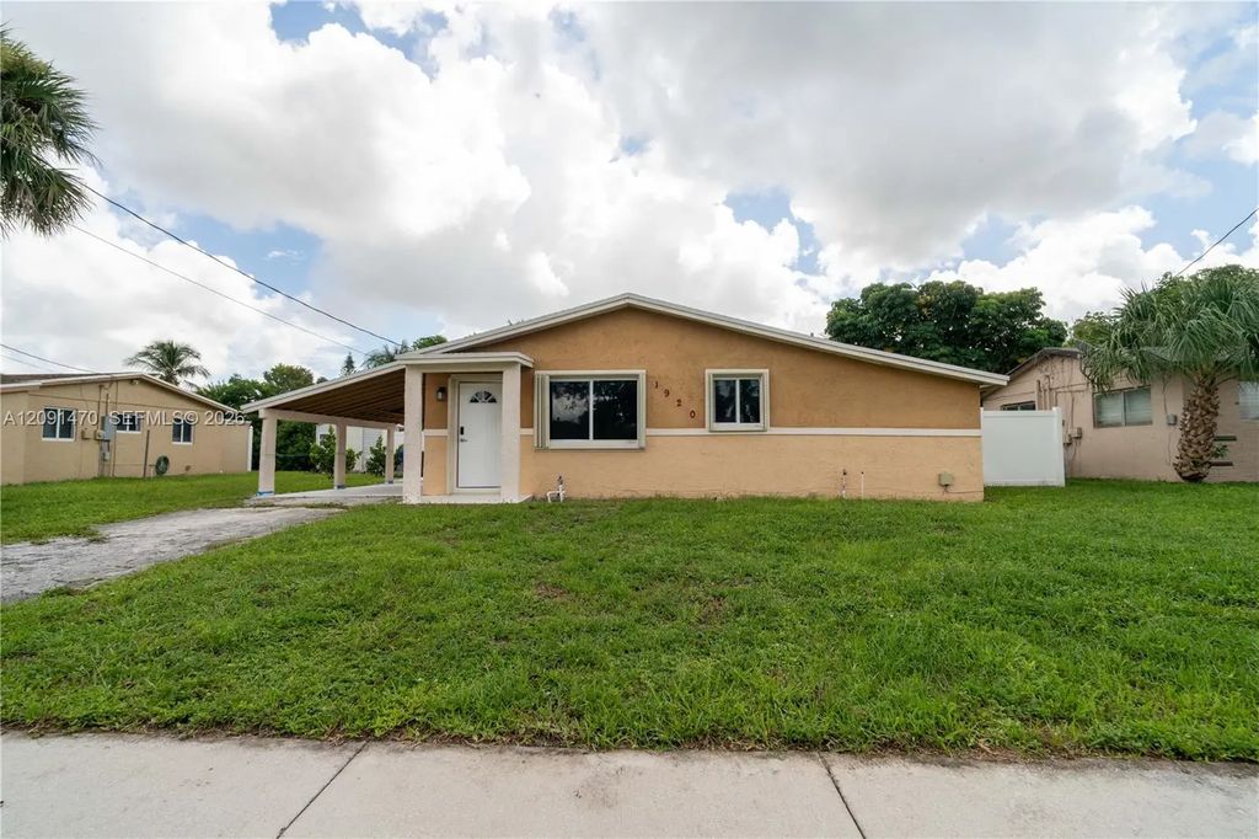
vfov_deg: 73.7
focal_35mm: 16
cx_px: 630
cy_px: 420
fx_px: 559
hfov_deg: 96.8
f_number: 18
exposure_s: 1/250
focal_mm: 16
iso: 320
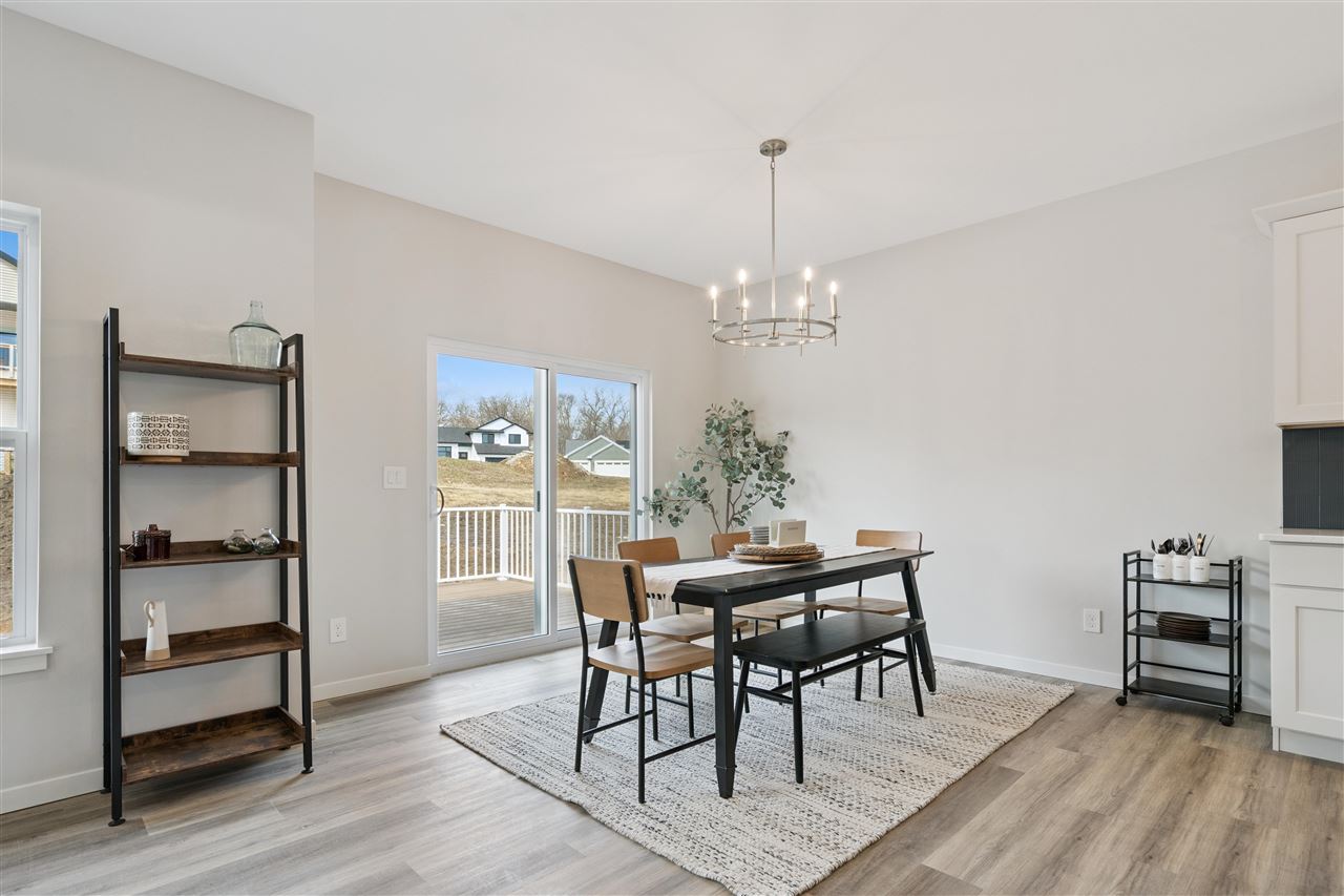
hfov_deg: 93.3
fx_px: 635
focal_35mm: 17
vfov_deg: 70.4
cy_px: 448
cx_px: 672
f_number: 8
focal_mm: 17
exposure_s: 1/80
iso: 400
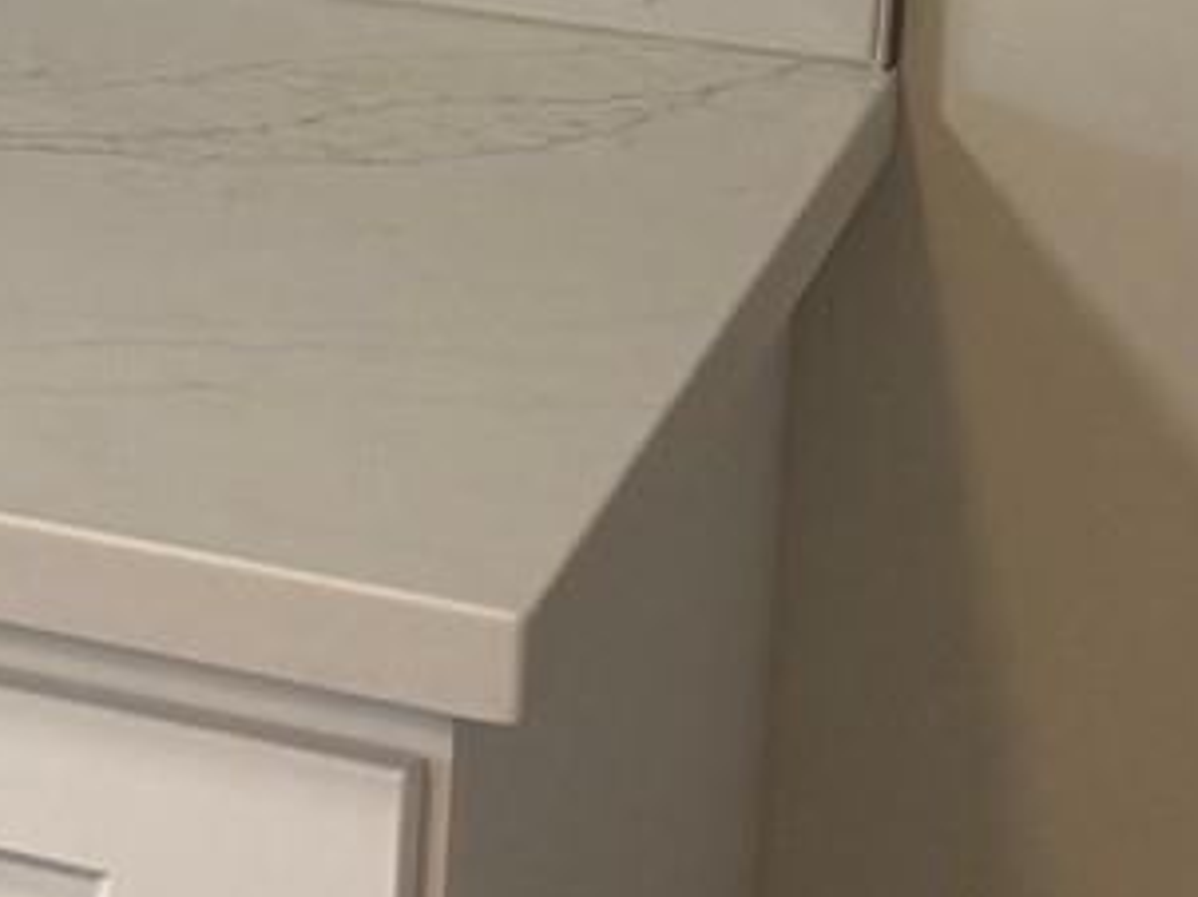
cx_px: -2436
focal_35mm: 163
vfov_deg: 8.7
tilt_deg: -7.4
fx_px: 5637
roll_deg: +0.0
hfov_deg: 9.4
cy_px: -798
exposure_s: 1/111
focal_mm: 6.76
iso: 100
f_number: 1.78
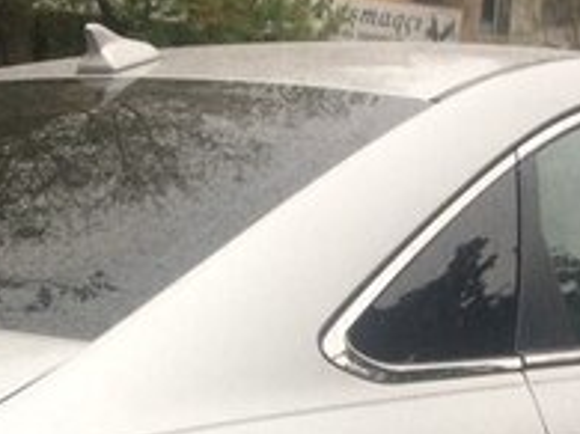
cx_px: 181
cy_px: 706
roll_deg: -1.6
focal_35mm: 98
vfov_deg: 13.9
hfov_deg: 20.0
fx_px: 1641
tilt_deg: -19.7
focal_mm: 4.15
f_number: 2.2
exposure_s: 1/100
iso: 50
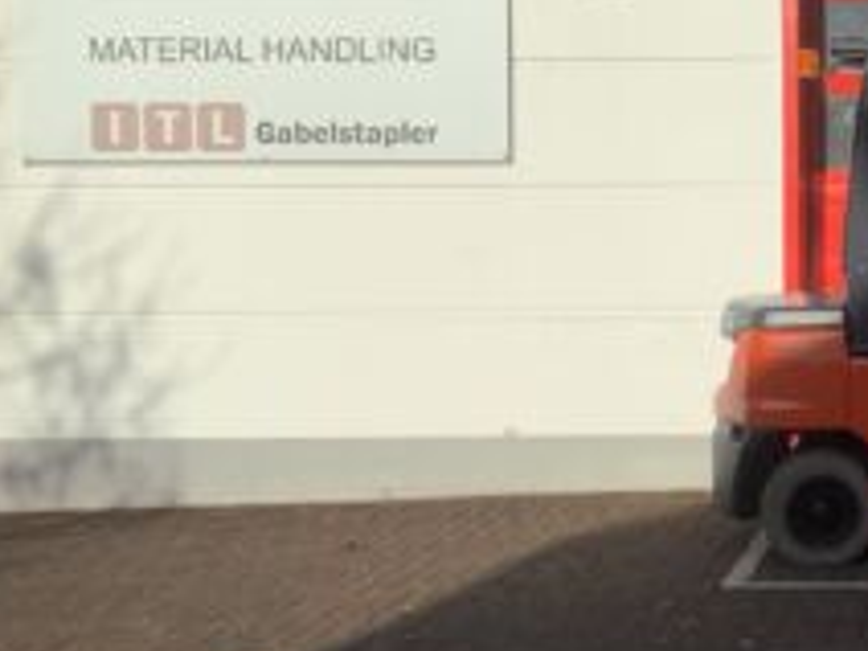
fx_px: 1830
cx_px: 970
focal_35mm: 73
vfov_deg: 20.1
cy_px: 227
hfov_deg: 24.7
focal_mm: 3.3
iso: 25
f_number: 2.4
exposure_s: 1/3021
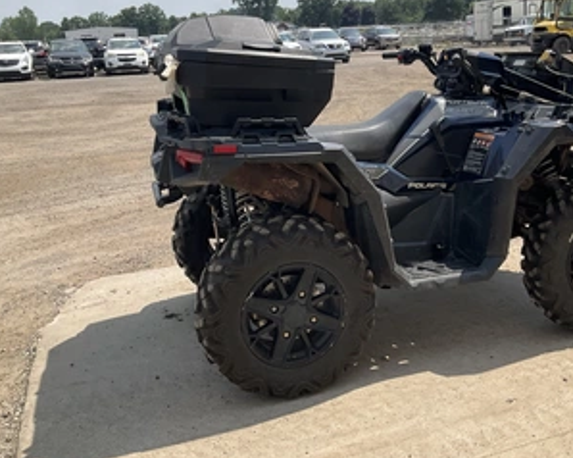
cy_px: 187
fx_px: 644
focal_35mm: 38
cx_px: 329
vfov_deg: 39.0
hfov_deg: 47.8
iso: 25
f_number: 1.8
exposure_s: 1/1675
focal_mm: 3
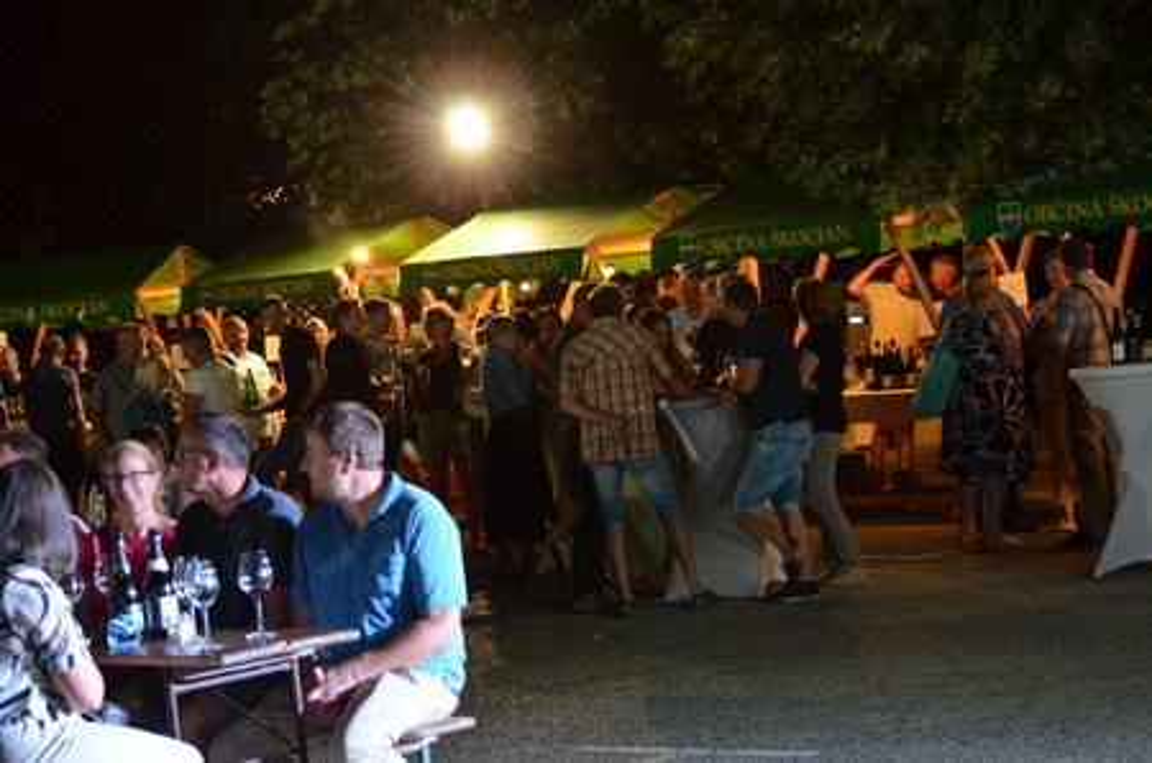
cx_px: 576
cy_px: 382
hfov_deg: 24.7
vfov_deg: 16.5
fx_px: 2634
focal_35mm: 82
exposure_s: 1/30
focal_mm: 55
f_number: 4.5
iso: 2200
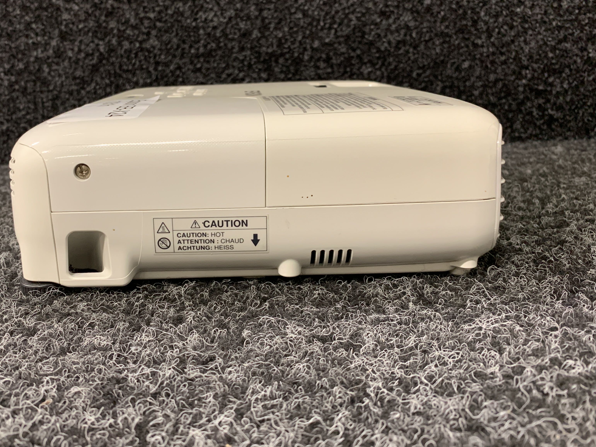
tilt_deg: -12.3
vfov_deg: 41.7
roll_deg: +1.3
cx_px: 223
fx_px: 585
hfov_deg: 53.4
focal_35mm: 34
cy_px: 192
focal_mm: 4.25
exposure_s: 1/60
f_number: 1.8
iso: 250
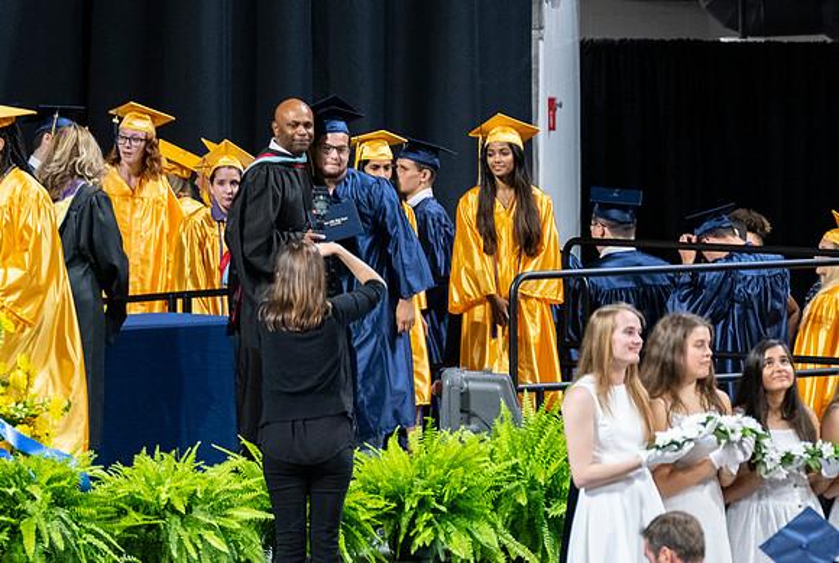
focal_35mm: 404
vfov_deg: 3.4
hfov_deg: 5.1
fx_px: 9431
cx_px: 504
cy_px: 292
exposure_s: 1/200
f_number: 4
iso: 2000
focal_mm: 200
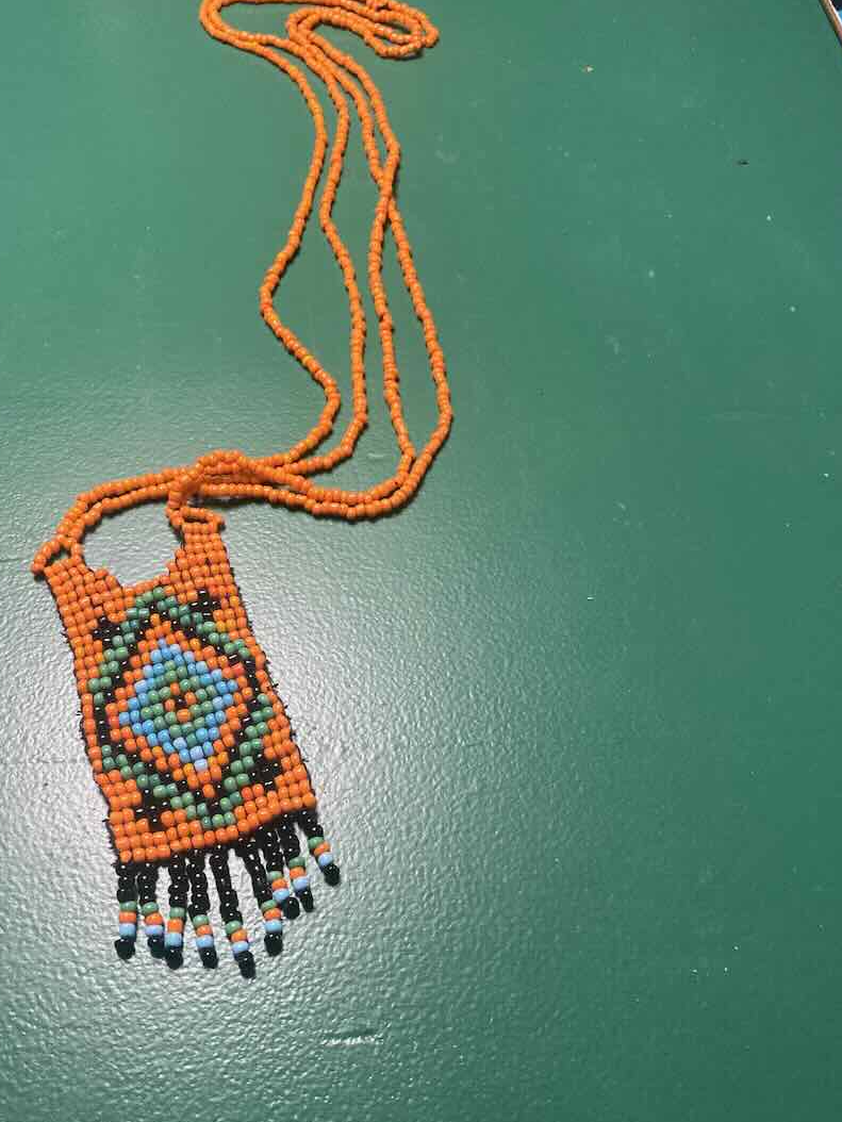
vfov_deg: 53.9
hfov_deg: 41.7
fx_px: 1102
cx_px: 375
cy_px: 593
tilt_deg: -57.2
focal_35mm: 34
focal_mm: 3.99
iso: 250
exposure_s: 1/60
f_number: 1.8
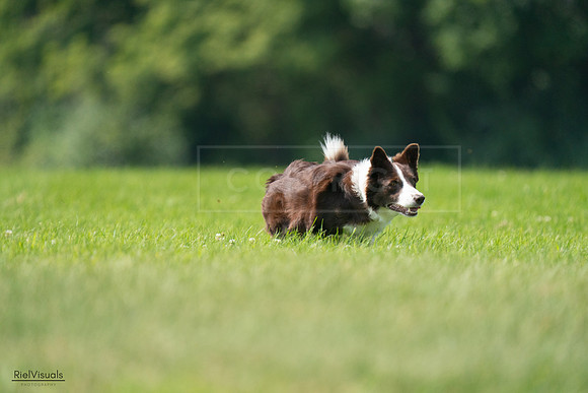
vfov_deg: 2.3
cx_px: 294
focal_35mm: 600
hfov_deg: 3.4
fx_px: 9802
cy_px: 196
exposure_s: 1/4000
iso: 2000
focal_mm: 600
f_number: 6.3
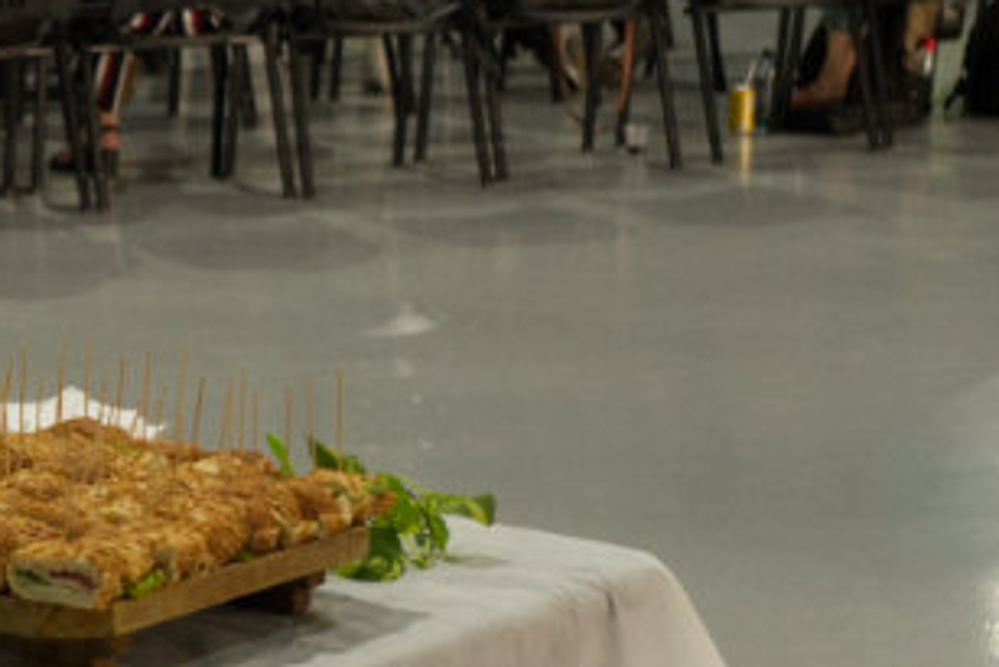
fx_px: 3803
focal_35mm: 137
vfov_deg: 10.0
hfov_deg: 13.9
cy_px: 249
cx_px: -540
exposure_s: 1/100
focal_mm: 35
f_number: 4
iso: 3200
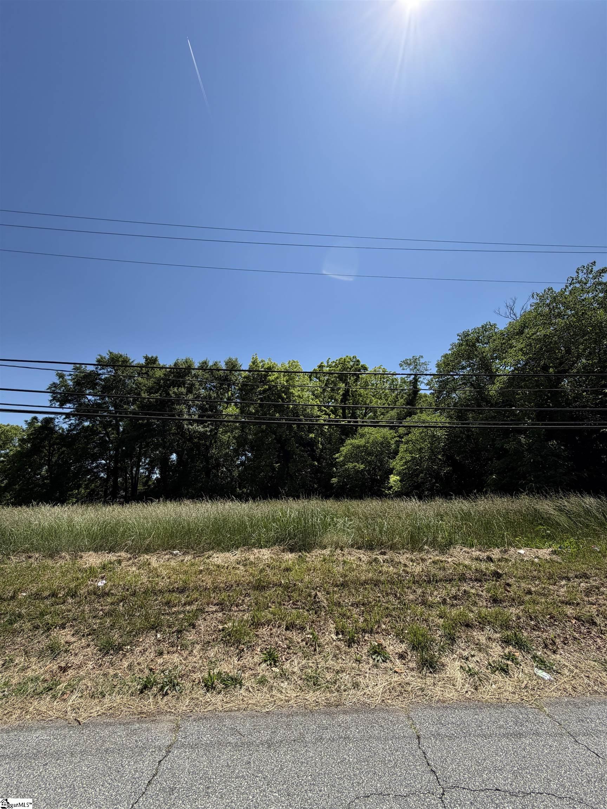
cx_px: 304
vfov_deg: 102.1
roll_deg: +1.3
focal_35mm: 14
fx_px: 327
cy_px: 404
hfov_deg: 85.7
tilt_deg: +15.6
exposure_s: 1/928
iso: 20
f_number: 2.2
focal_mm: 2.22
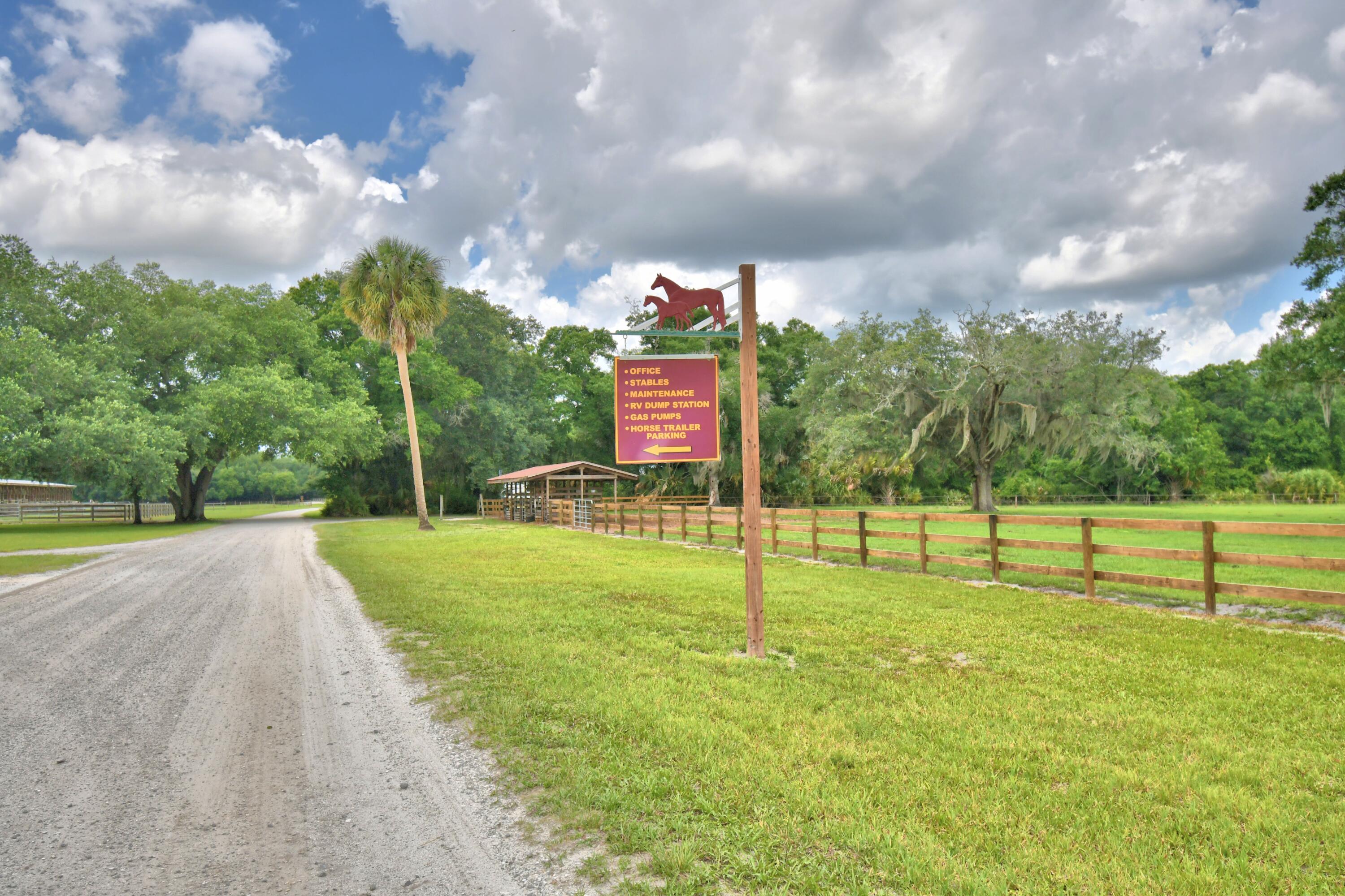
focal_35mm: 30
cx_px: 672
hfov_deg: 61.9
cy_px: 448
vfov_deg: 43.6
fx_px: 1121
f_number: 5.6
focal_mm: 20
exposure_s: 1/800
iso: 100
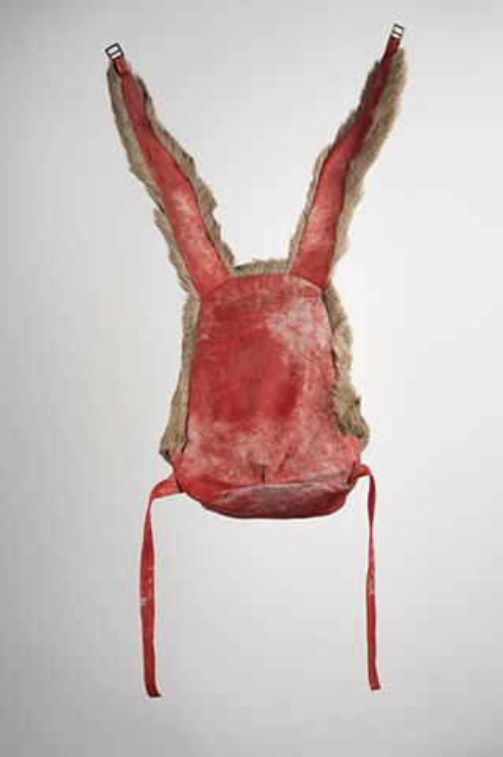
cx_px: 252
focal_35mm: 88
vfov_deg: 23.1
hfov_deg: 15.5
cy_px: 378
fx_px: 1848
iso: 100
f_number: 7.1
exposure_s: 1/160
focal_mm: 88
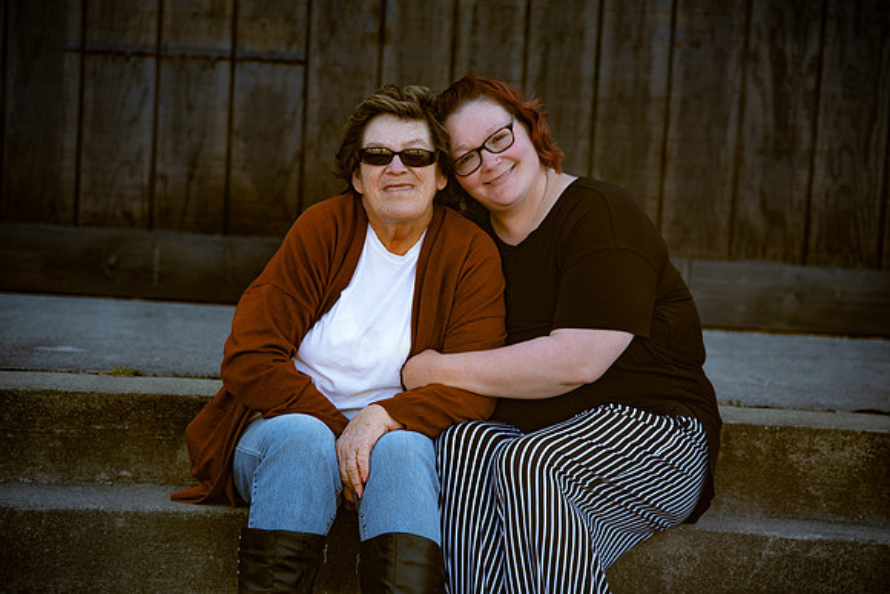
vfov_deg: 11.4
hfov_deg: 17.1
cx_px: 445
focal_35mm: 120
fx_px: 2967
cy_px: 297
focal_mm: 120
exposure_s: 1/1000
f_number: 4
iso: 800
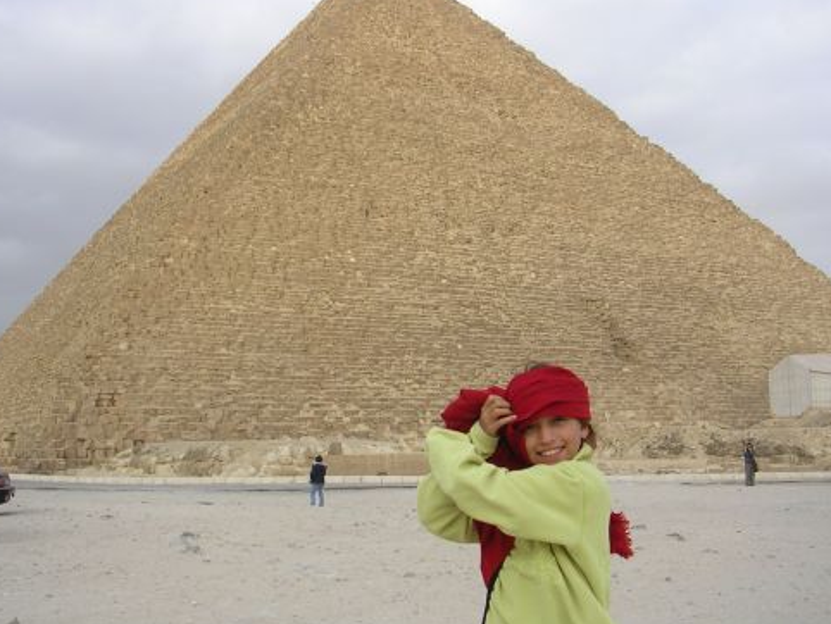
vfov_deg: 34.4
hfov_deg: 44.8
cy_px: 300
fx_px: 1009
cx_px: 408
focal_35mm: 42
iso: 50
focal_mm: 5.8
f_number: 2.8
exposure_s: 1/345
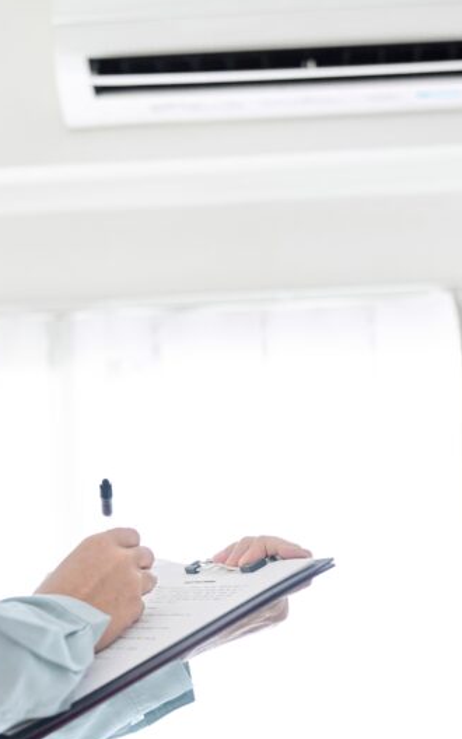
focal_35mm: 85
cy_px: 397
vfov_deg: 24.4
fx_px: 1712
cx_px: 160
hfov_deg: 15.3
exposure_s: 1/125
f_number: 2.2
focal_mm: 43
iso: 1600
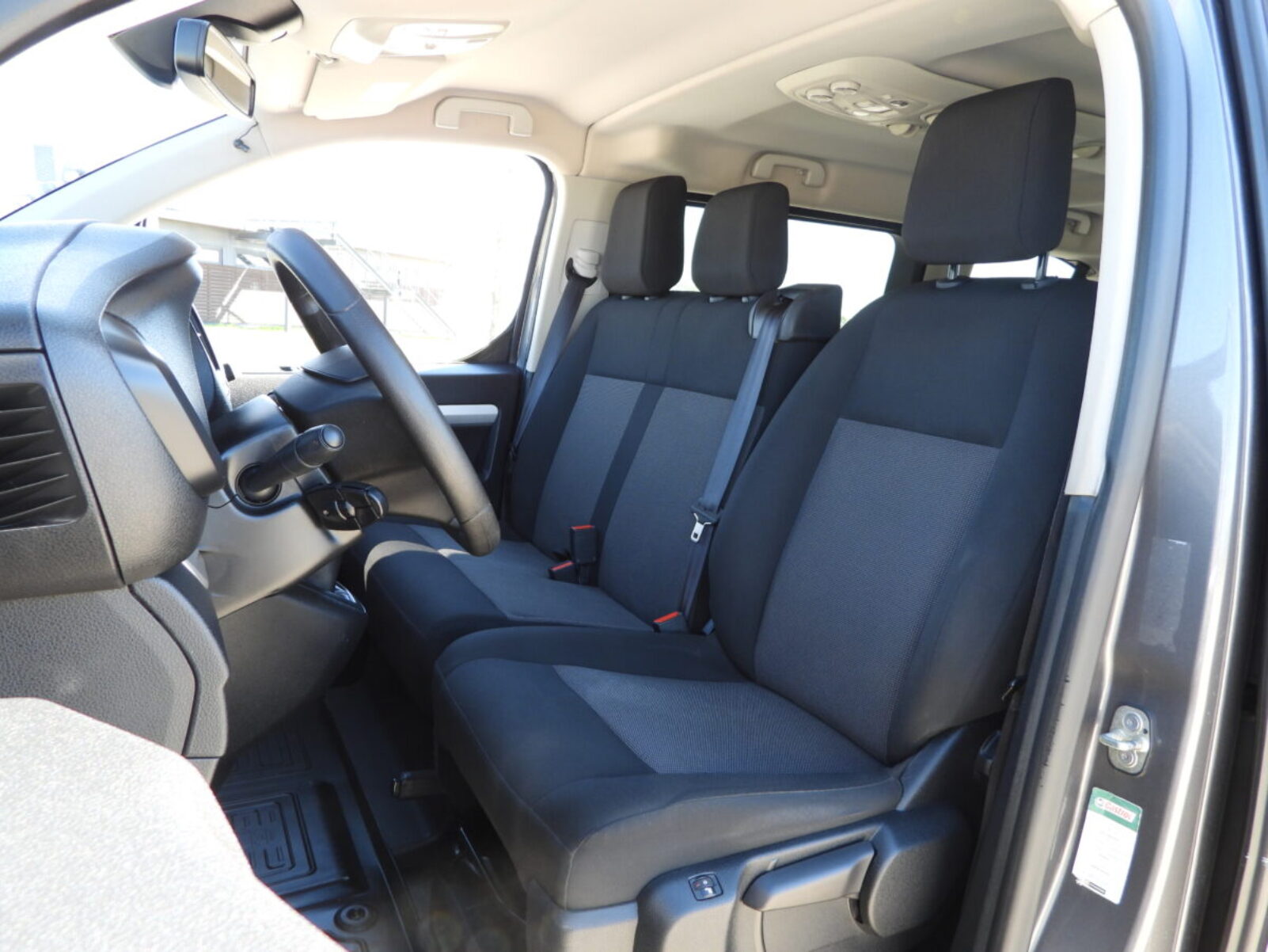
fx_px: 879
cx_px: 634
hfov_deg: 71.6
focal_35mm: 24
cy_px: 476
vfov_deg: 56.8
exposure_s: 1/60
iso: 100
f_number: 2.8
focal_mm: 4.3
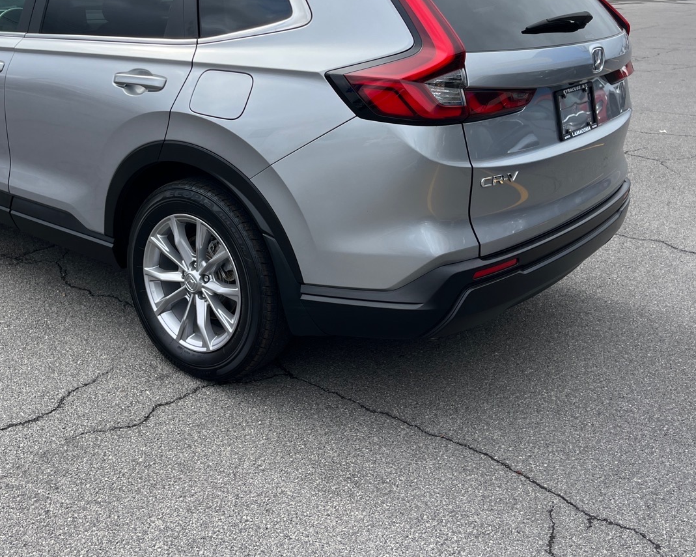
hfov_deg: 47.2
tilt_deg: -15.5
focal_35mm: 38
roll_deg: -1.3
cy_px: 173
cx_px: 232
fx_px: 783
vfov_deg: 38.6
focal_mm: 5.1
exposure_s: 1/1695
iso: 50
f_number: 1.6
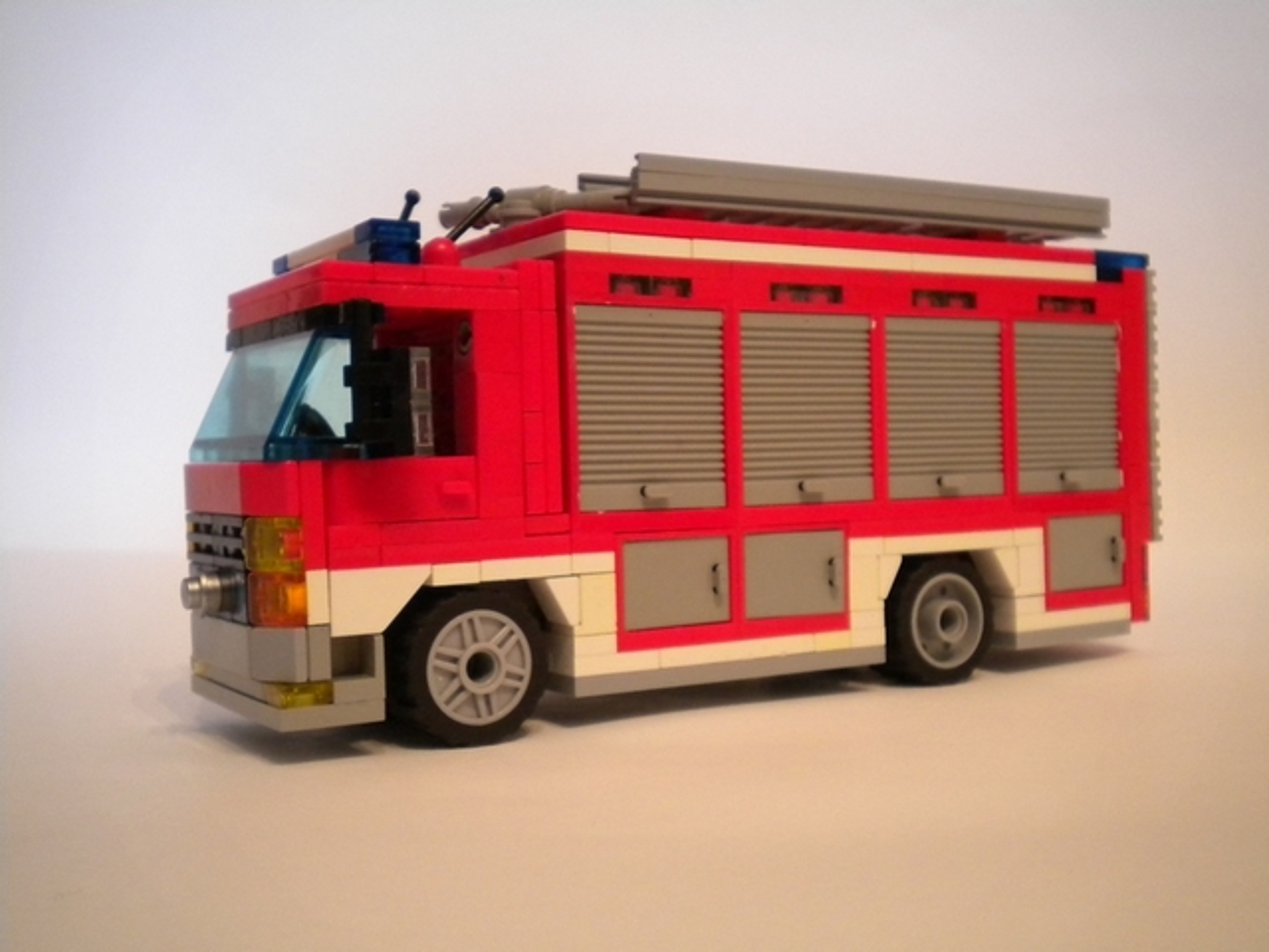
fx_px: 1503
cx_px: 634
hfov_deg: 45.8
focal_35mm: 41
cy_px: 476
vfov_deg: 35.1
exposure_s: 1/8.8
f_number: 3.5
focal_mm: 7.4
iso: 464
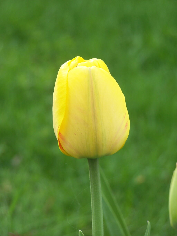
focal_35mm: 169
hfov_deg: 8.8
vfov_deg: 11.7
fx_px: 1152
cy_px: 118
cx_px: 88
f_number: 3.2
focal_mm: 28
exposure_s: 1/160
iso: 80
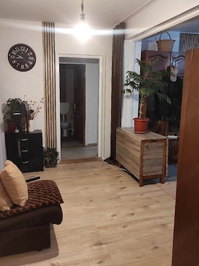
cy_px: 126
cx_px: 88
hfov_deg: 49.6
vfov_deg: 63.4
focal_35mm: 28
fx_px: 215
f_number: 1.89
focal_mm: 5.43
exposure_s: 1/33
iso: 661
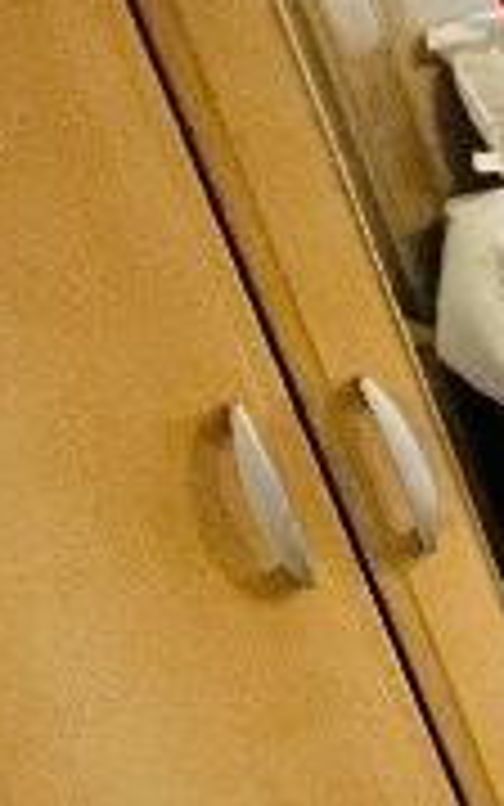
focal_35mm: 79
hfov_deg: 7.5
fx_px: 1735
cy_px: 486
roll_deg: -2.1
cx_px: 2178
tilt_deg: -24.5
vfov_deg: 26.1
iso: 100
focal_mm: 1.57
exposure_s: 1/100
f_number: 1.8
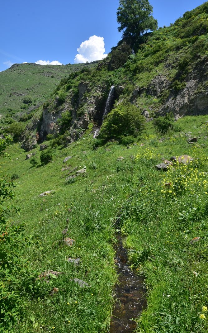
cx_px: 120
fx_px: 562
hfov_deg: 20.9
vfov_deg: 33.0
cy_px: 179
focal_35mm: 62
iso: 100
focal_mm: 50
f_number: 11
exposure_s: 1/125
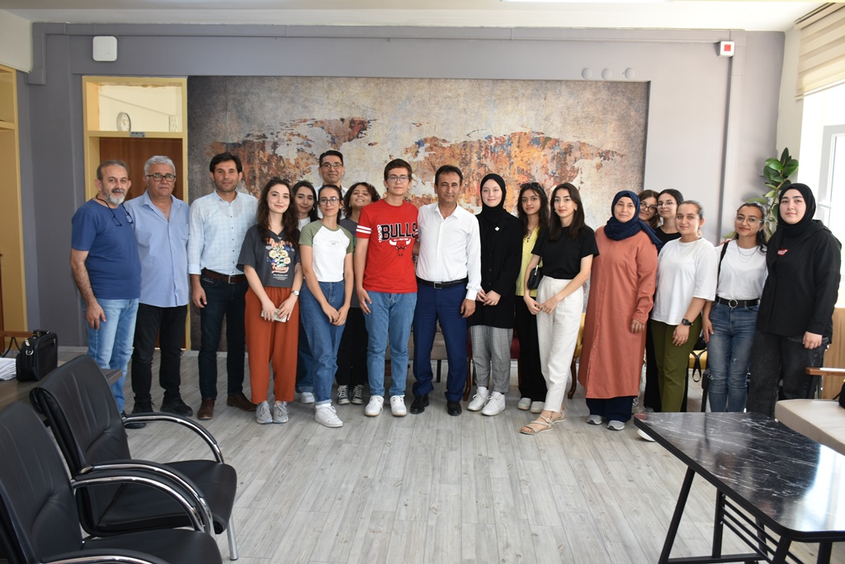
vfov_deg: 43.6
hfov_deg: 61.9
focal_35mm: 30
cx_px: 422
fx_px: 704
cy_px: 282
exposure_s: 1/60
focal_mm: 20
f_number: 4
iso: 220
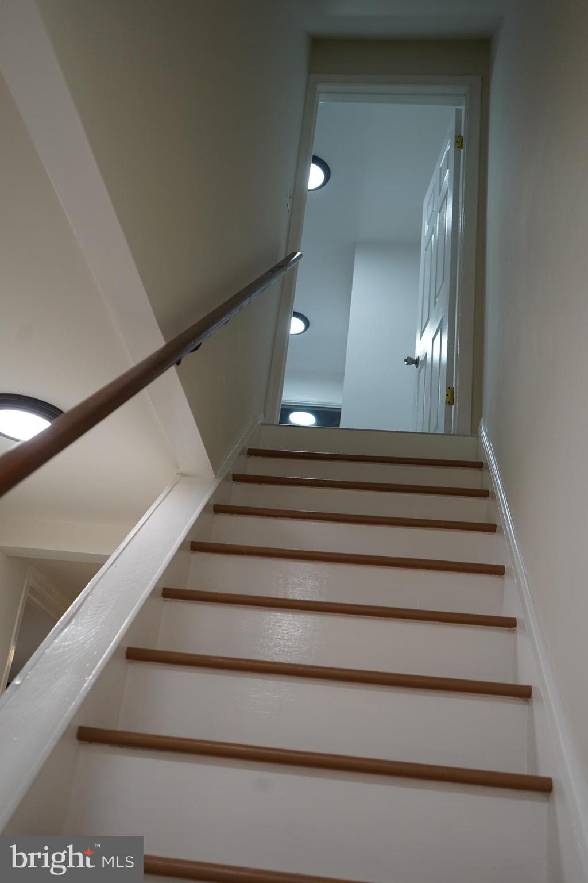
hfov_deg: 35.9
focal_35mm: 37
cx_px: 294
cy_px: 442
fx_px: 906
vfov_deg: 51.9
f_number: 4
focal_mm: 37
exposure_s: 1/160
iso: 1000
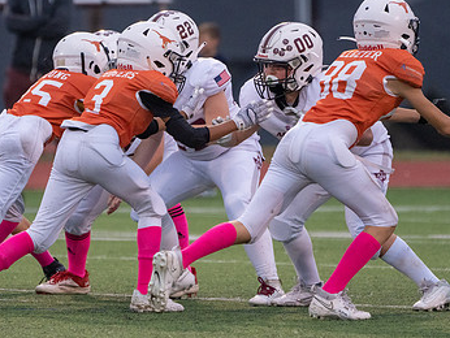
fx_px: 9171
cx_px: 166
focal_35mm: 705
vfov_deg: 2.1
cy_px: 139
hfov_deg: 2.8
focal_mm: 400
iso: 4000
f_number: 5.6
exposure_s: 1/1000
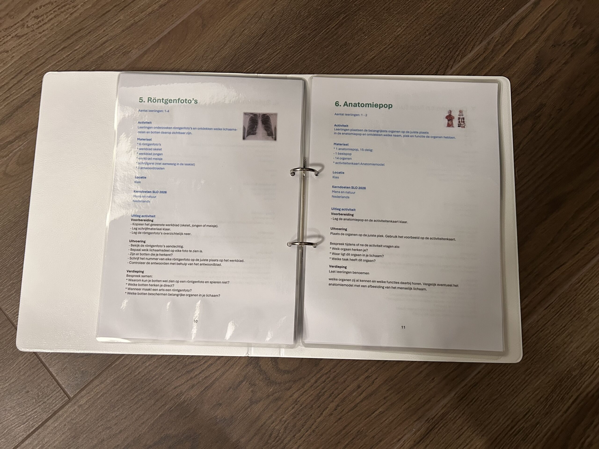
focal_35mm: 26
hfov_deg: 67.3
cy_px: 224
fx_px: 450
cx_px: 300
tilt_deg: -81.6
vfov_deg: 53.1
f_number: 1.5
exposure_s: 1/50
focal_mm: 5.7
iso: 250
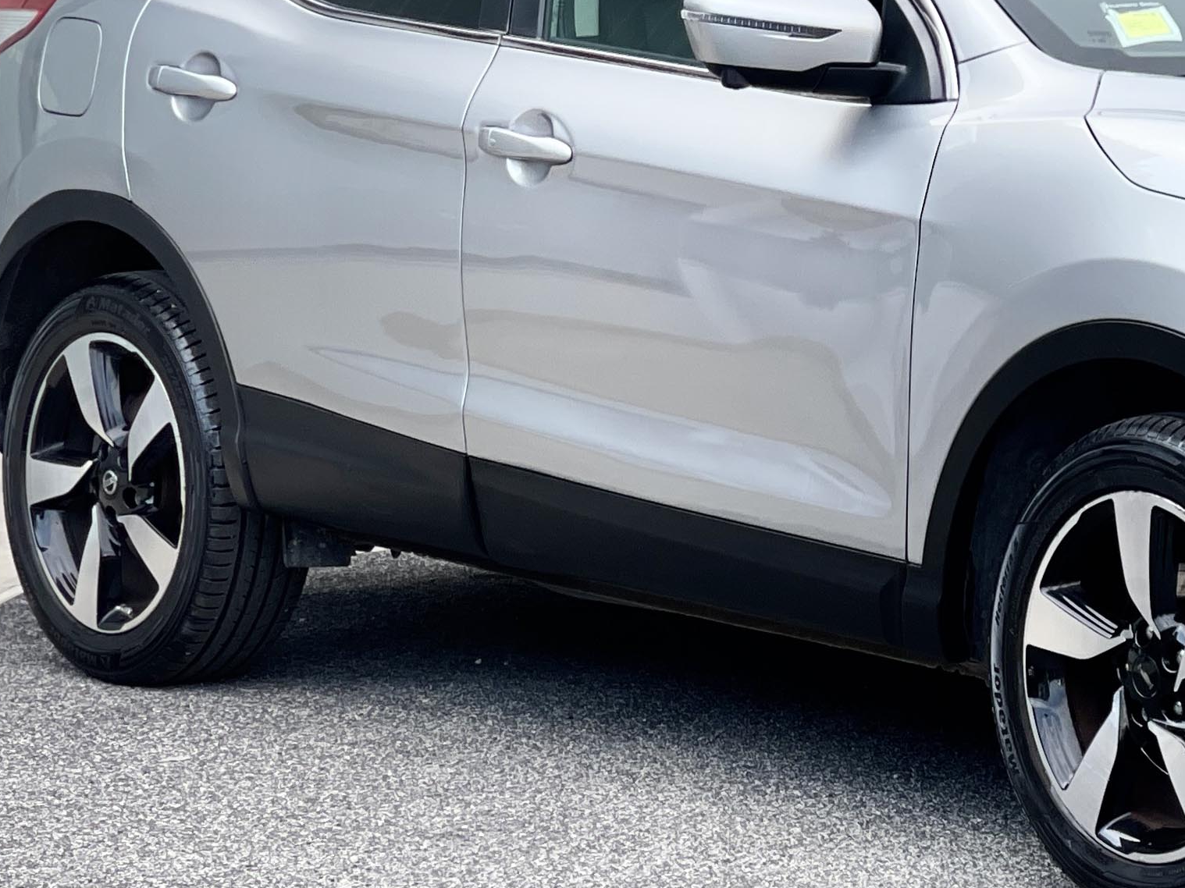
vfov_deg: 8.7
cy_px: 326
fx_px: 5819
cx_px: 1212
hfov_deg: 11.5
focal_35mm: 170
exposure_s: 1/139
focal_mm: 7.5
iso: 20
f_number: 2.2
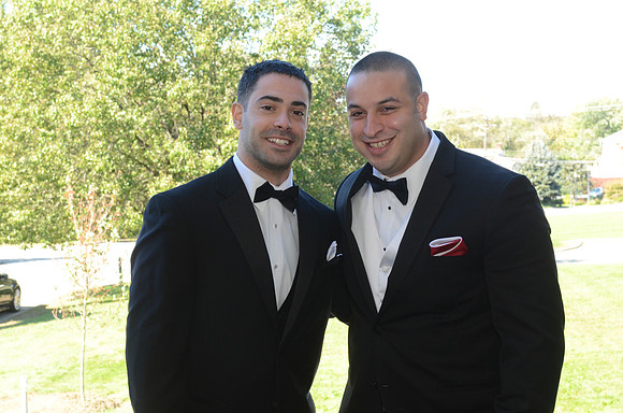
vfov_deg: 20.5
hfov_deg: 30.6
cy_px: 206
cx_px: 312
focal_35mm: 66
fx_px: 1140
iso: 800
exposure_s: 1/160
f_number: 9
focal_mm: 44
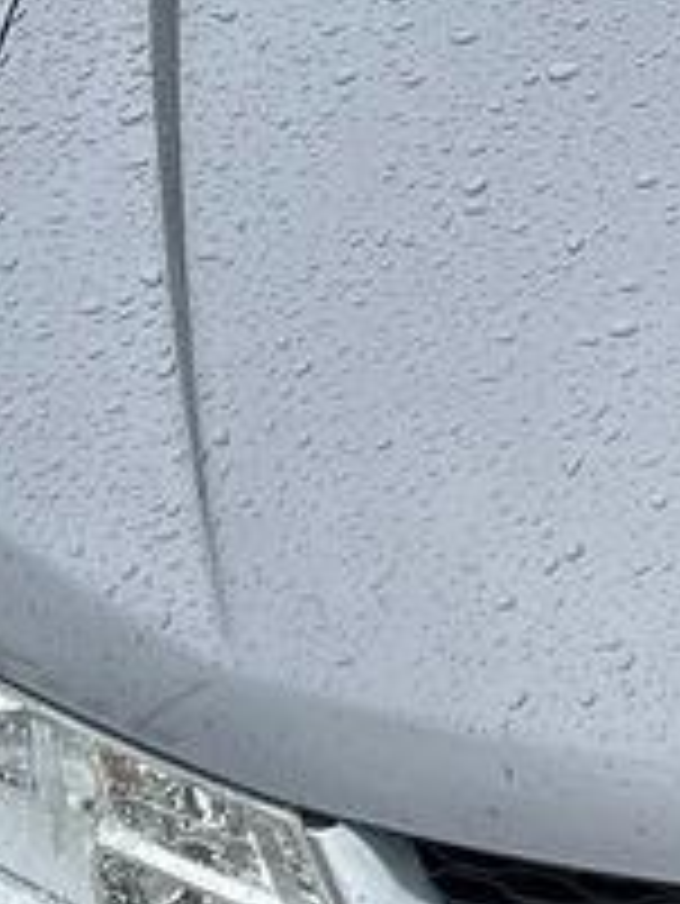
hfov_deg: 10.8
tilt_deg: -30.7
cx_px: 1423
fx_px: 3244
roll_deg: +2.2
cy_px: 445
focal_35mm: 124
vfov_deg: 15.9
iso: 32
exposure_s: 1/1072
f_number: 1.6
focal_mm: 4.2
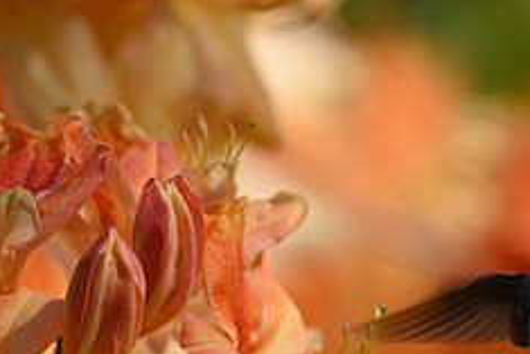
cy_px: 254
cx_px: 645
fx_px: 21801
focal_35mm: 1480
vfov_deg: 0.9
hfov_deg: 1.4
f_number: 6.3
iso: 360
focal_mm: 600
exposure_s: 1/640
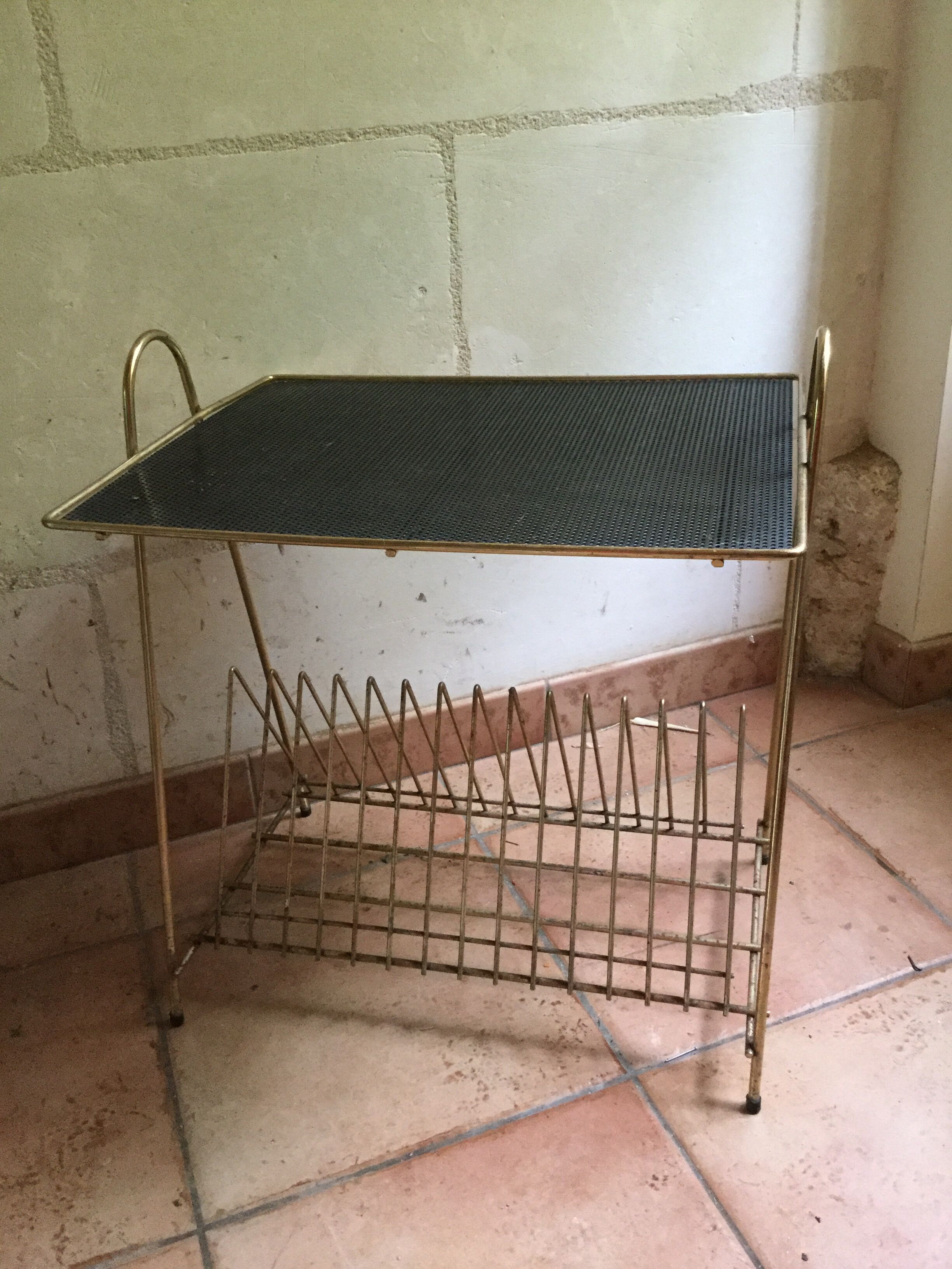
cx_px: 476
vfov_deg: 58.4
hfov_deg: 45.4
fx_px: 1137
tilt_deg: -28.3
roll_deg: +3.1
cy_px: 634
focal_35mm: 31
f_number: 2.4
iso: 200
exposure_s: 1/25
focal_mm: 3.3
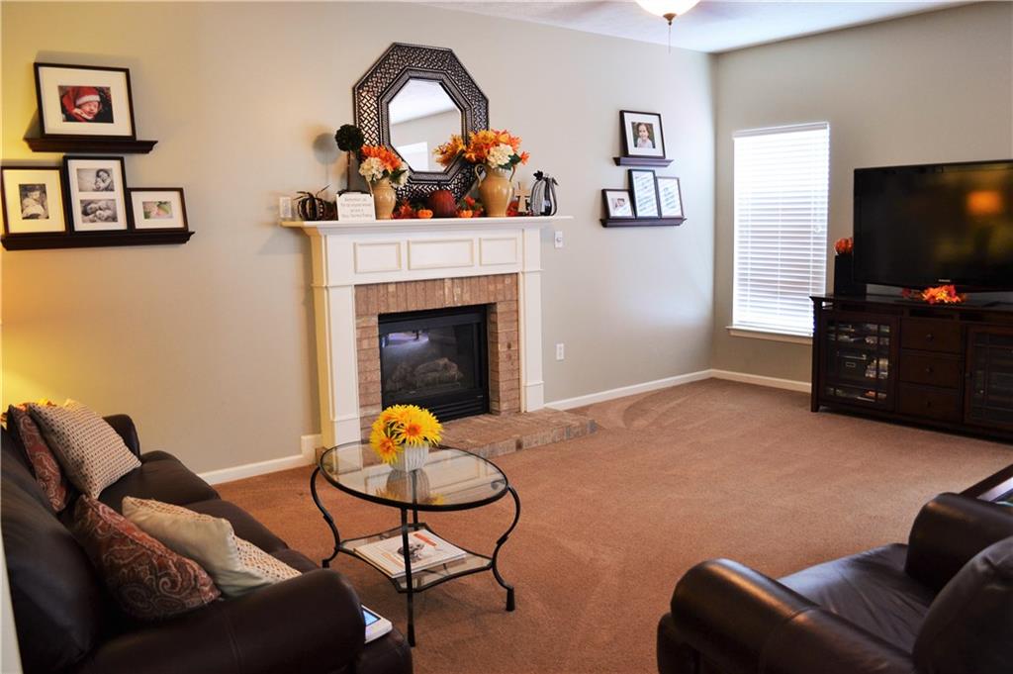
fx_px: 759
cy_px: 337
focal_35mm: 27
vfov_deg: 47.9
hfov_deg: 67.4
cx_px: 506
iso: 400
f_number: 3.5
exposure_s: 1/20
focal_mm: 18
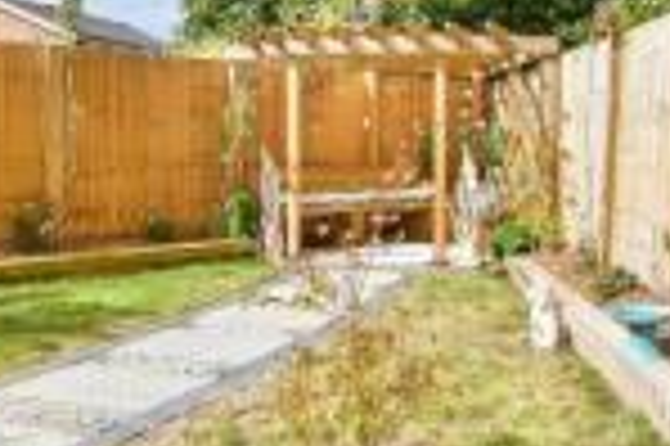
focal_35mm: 48
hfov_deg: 40.8
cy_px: 196
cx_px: 427
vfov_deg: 28.0
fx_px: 892
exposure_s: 1/250
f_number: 6.3
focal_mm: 10
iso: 160
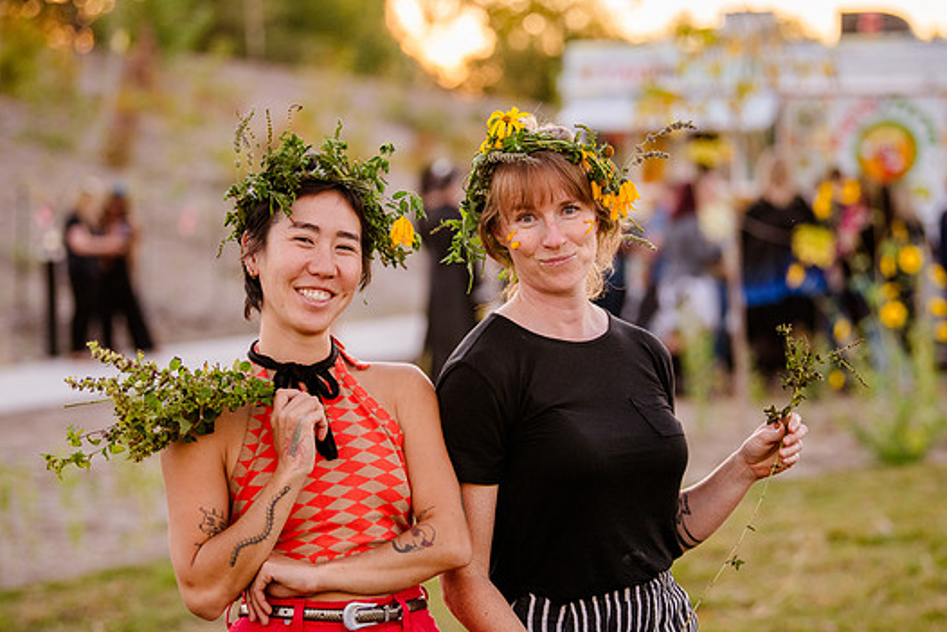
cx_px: 483
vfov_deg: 12.7
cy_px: 330
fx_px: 2842
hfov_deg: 18.9
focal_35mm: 108
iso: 800
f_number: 2.8
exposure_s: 1/400
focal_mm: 98
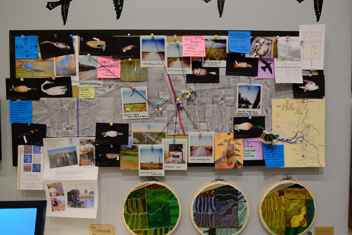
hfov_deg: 67.4
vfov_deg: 47.9
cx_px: 176
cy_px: 118
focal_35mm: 27
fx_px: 264
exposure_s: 1/26
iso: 250
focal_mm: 18
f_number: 2.8
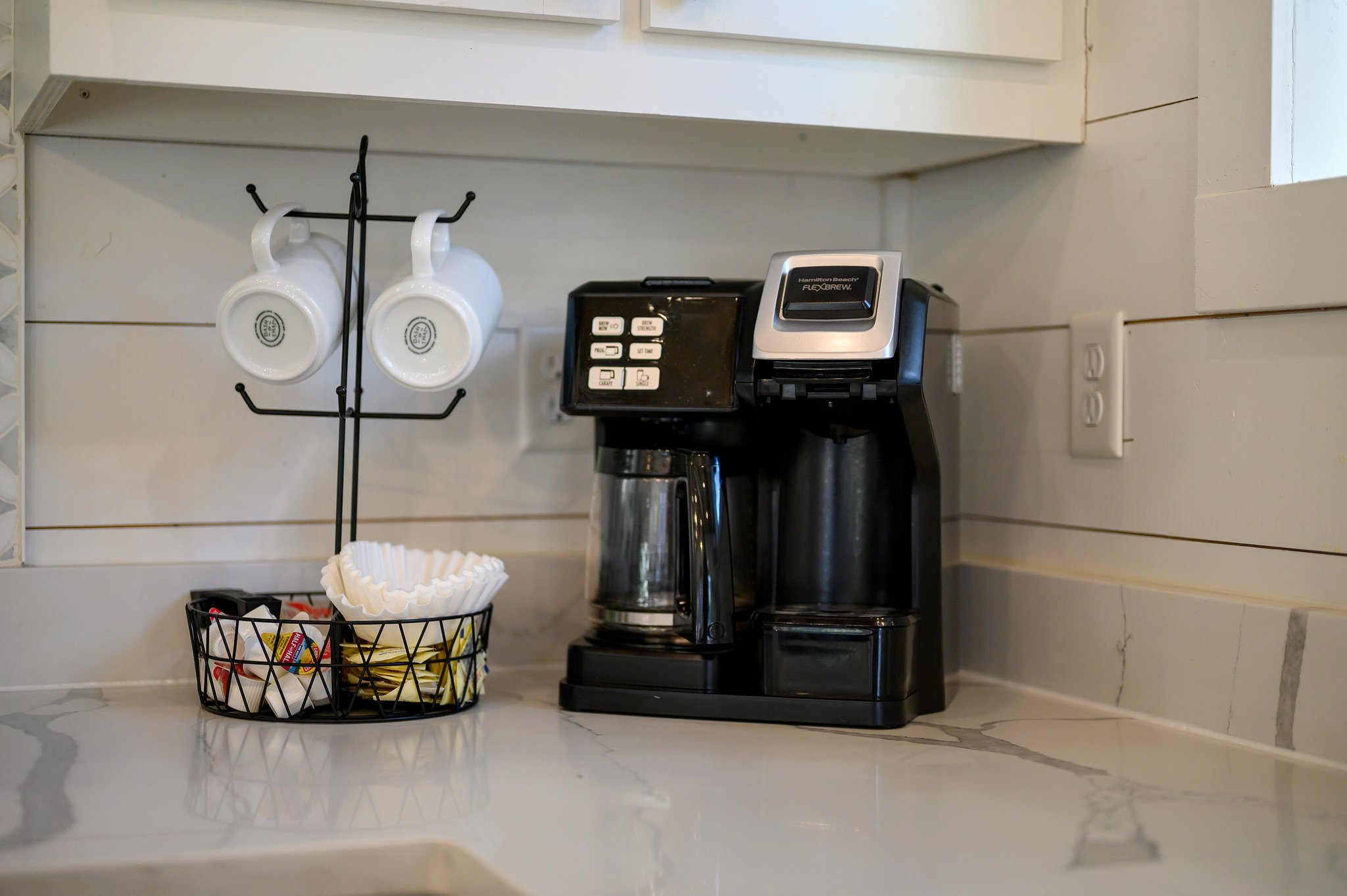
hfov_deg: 39.6
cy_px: 448
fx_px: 1869
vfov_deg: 26.9
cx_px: 674
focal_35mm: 50
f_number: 1.8
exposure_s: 1/640
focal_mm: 50
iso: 320
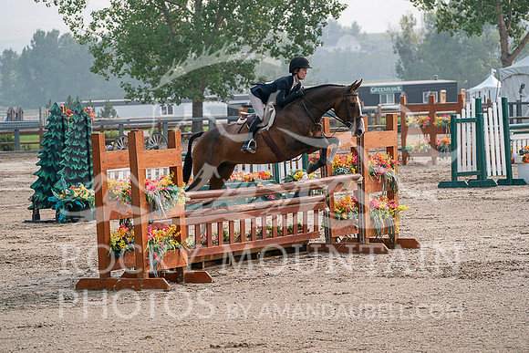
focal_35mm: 154
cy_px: 176
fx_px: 2263
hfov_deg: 13.3
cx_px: 264
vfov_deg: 8.9
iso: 500
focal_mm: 154
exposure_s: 1/1000
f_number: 5.6
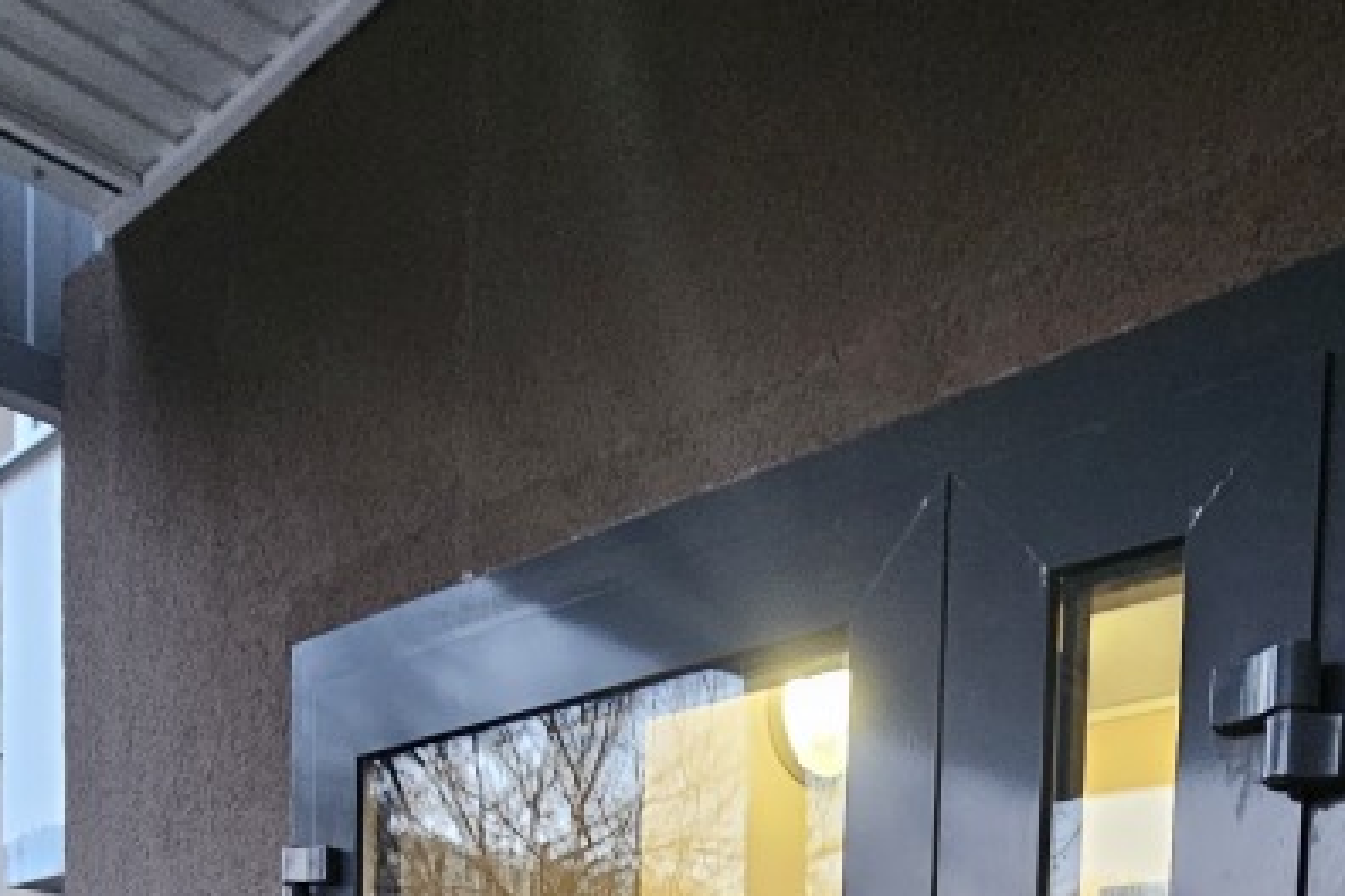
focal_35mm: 35
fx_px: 1308
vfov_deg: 28.1
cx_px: 876
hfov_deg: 53.6
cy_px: 1276
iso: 640
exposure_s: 1/25
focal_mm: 2.2
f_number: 2.2
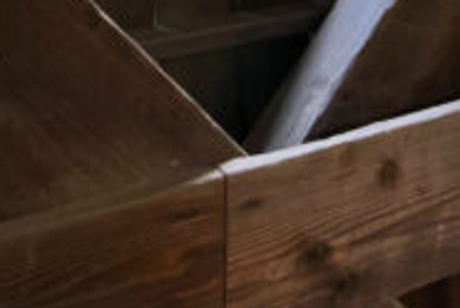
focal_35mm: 70
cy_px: -214
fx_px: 896
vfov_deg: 16.8
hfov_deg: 28.8
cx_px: 199
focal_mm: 5.7
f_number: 1.5
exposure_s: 1/189
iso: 40
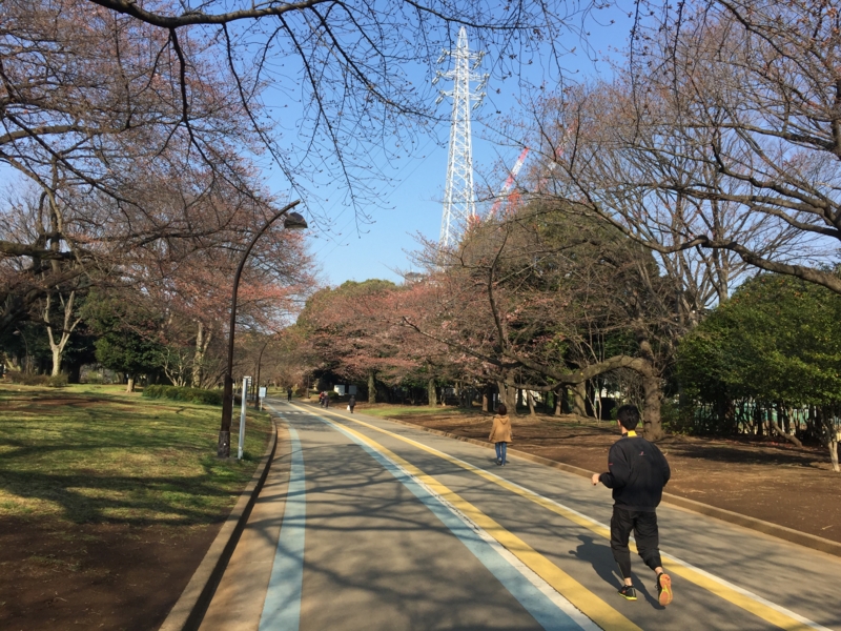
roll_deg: -2.1
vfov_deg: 48.2
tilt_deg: +6.2
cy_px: 316
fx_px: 705
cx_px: 420
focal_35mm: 29
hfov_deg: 61.7
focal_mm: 4.15
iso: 32
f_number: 2.2
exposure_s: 1/1163
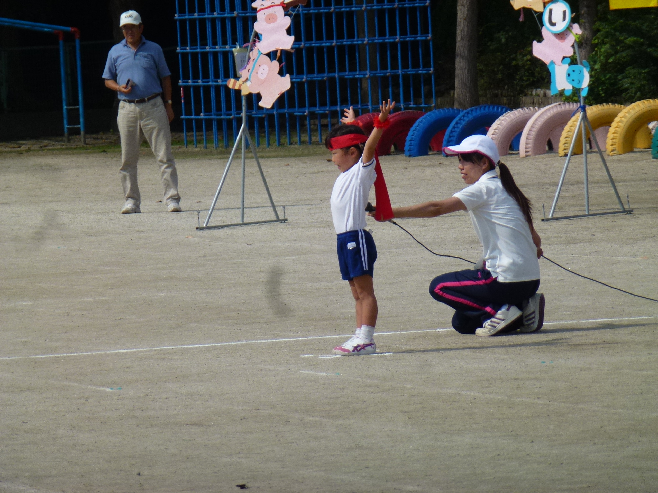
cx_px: 329
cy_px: 246
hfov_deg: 5.2
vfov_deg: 3.9
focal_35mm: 384
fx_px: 7299
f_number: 5.9
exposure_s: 1/1000
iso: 100
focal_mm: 68.8
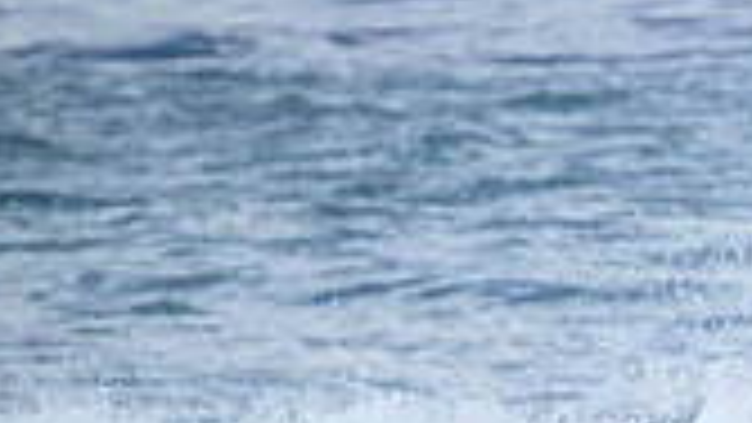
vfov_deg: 0.4
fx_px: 57995
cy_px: 529
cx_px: 1256
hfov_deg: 0.7
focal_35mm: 2908
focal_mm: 800
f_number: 11
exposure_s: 1/1000
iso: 4000
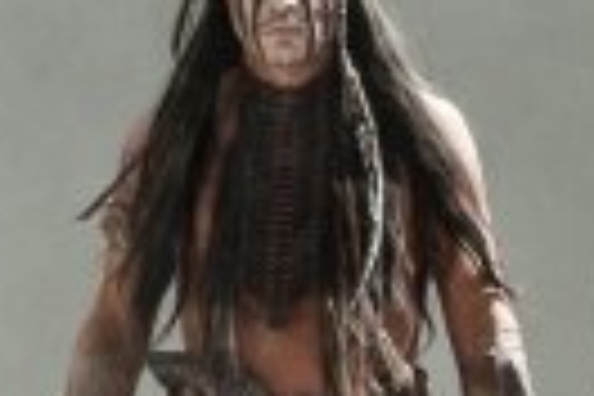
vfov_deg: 1.4
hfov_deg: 2.1
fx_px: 16268
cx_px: 675
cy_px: 464
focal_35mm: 986
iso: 500
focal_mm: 200
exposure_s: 1/500
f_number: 11
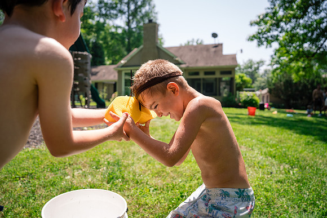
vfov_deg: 53.2
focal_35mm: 24
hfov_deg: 73.7
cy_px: 109
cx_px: 164
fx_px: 218
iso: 250
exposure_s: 1/1600
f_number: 2.8
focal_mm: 24
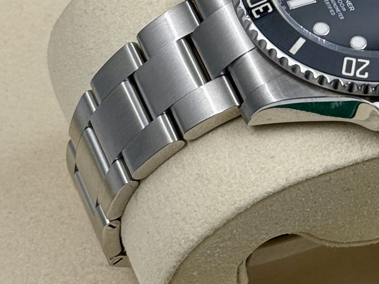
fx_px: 1117
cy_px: 11
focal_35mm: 102
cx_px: 368
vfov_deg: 14.3
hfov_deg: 18.8
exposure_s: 1/522
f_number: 1.78
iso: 64
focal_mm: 6.76
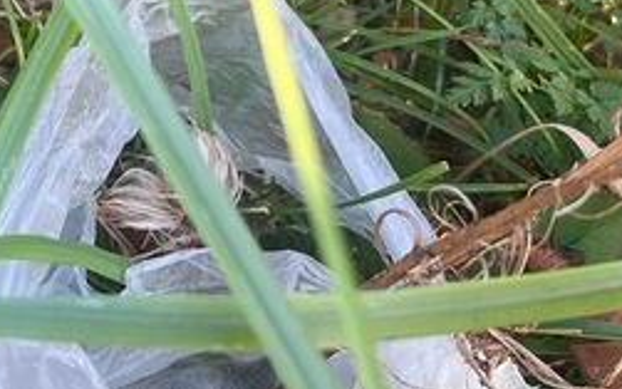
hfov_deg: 23.4
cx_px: 208
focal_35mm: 88
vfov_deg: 14.1
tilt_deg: -52.6
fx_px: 1492
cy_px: -159
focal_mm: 5.7
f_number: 1.5
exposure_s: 1/134
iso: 32
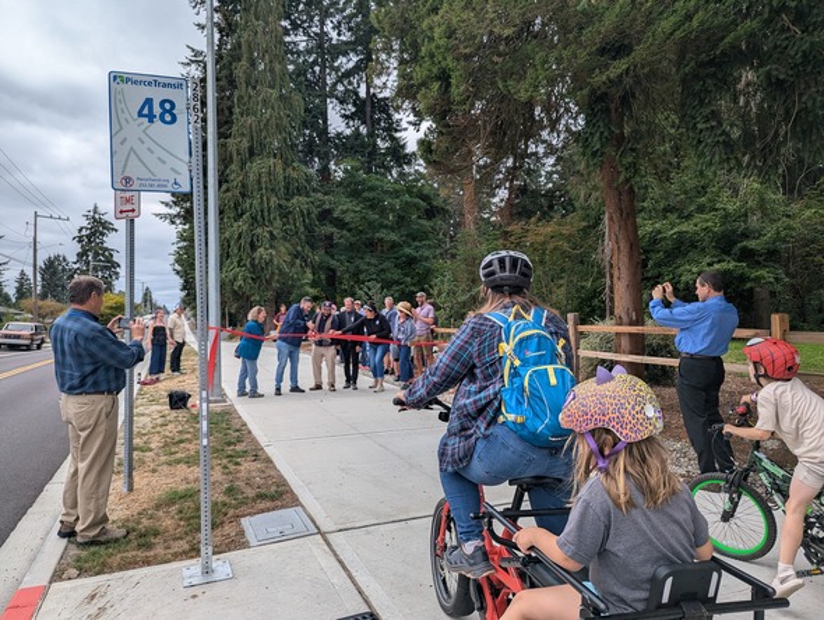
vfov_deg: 56.9
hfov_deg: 71.5
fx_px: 572
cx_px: 412
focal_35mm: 24
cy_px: 310
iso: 41
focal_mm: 6.81
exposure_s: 1/1984
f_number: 1.85
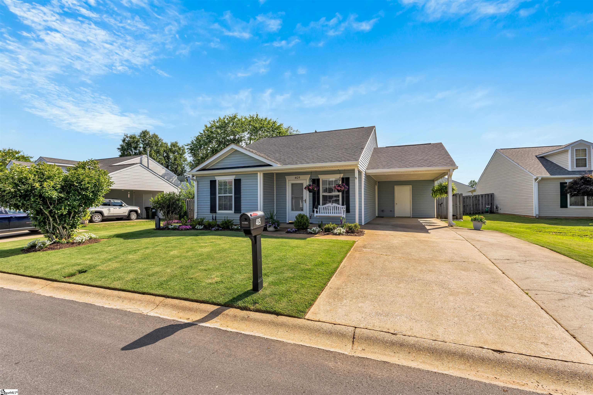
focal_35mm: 16
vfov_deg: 72.1
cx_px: 296
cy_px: 198
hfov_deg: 95.0
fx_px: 272
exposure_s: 1/250
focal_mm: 16.5
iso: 160
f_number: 9
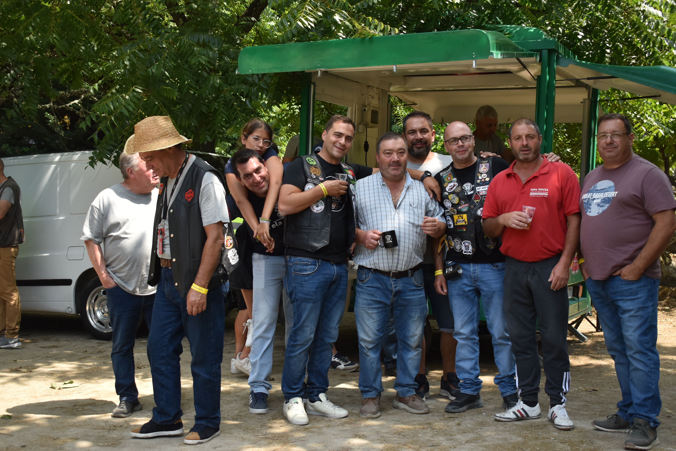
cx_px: 338
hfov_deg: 42.3
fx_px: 873
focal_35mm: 46
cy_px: 226
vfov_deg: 28.9
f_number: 4.2
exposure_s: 1/1000
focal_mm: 31
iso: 450
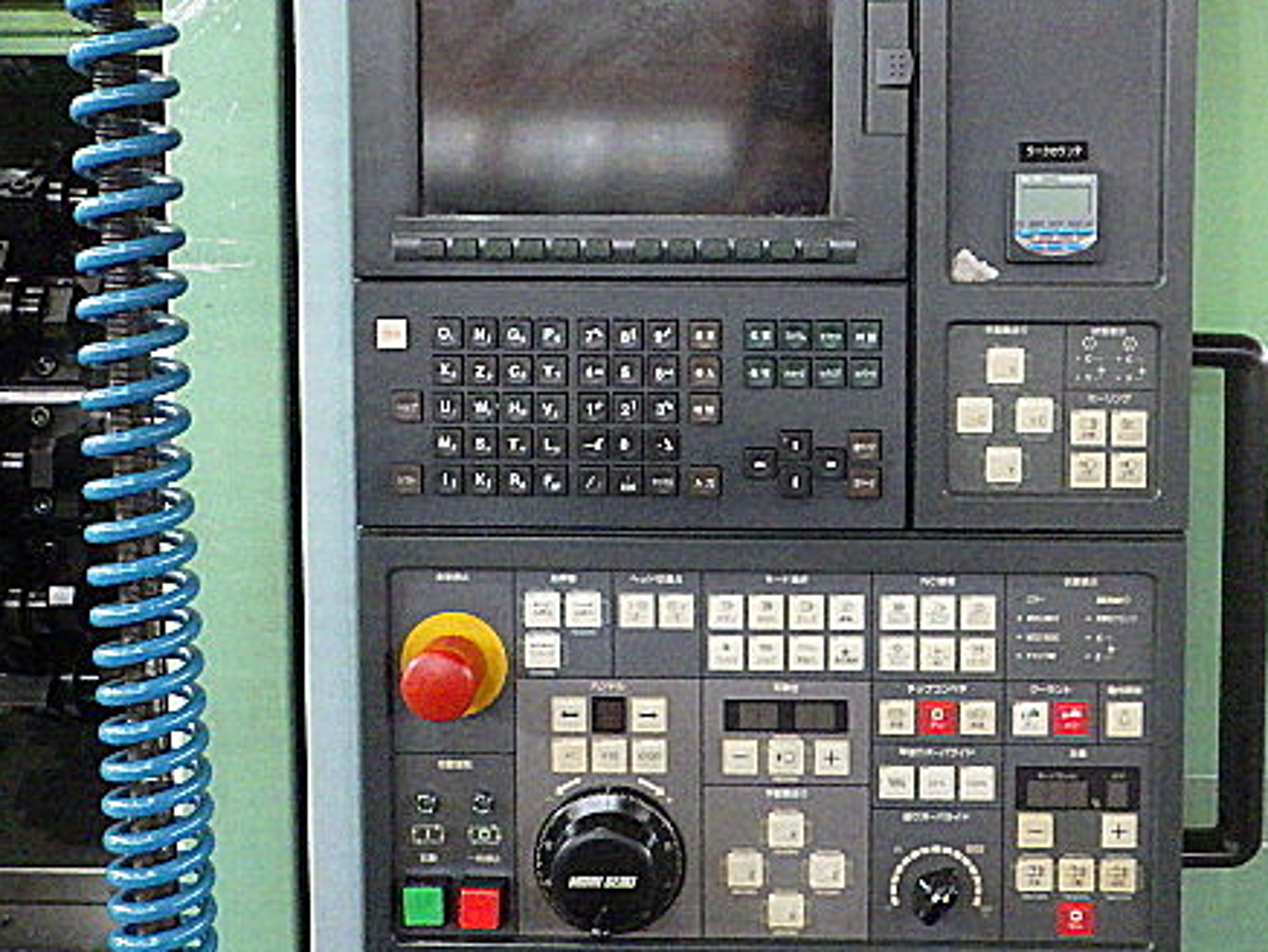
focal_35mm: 41
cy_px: 284
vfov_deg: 34.7
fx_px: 1502
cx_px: 775
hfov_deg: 45.5
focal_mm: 5
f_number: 3.5
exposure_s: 1/45
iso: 800
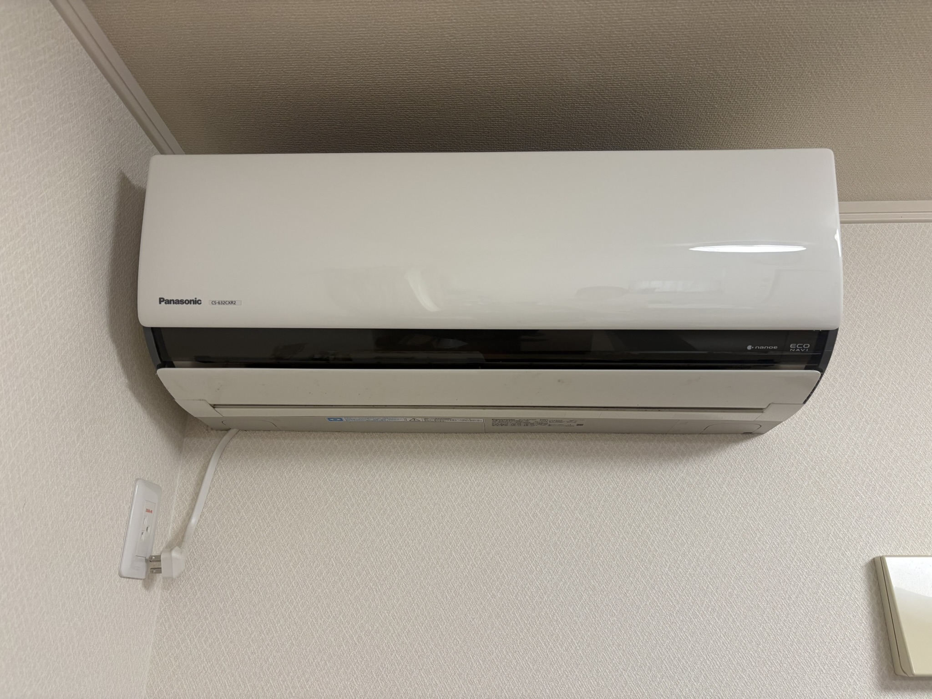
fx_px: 700
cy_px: 350
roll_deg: -0.7
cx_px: 466
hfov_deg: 67.3
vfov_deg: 53.1
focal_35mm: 26
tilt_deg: +22.0
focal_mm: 5.96
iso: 125
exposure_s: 1/94
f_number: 1.6
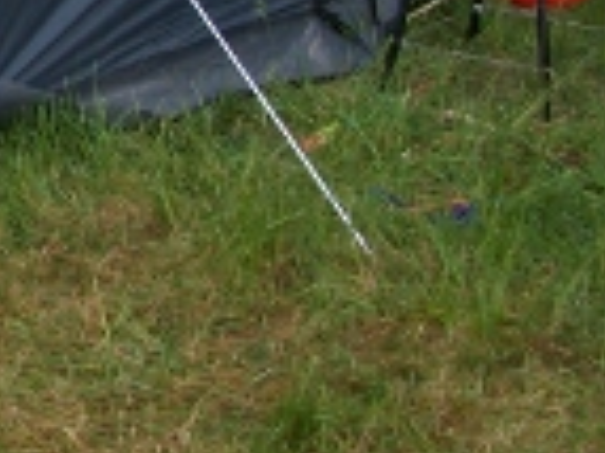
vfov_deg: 10.3
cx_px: -309
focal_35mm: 139
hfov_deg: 13.4
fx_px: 2427
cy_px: -254
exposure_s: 1/220
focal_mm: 5.7
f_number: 2.9
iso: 80
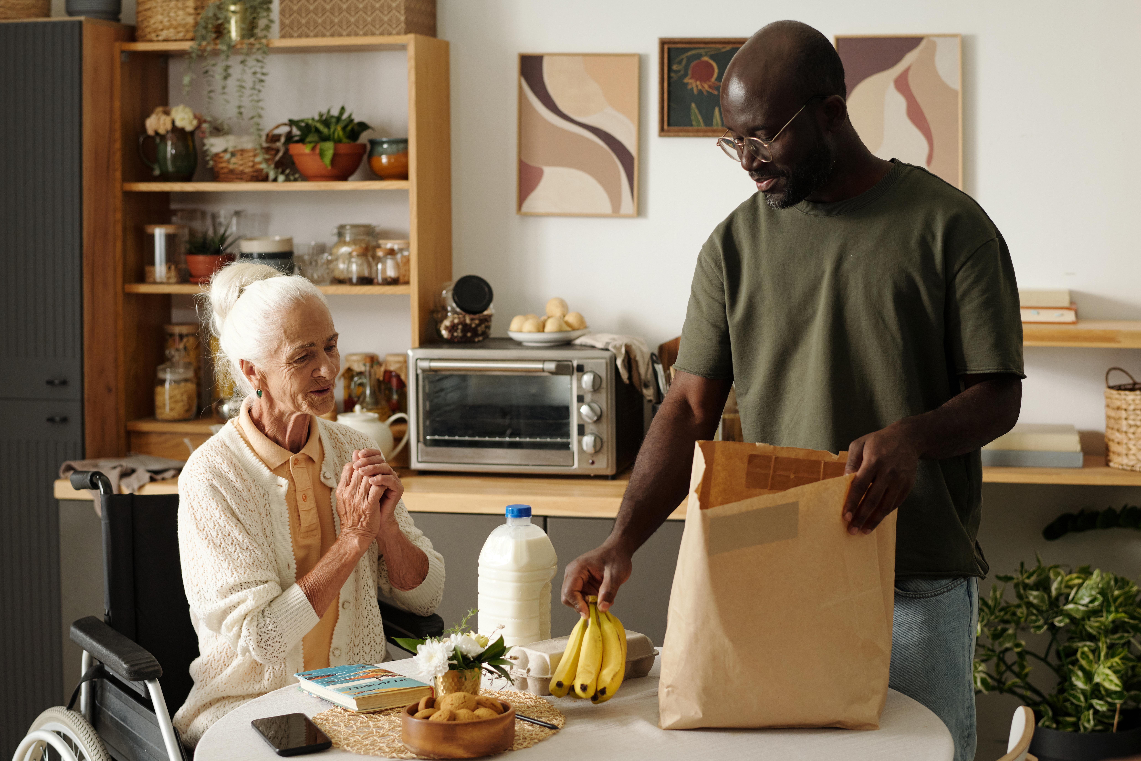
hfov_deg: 34.5
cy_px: 380
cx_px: 570
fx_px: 1838
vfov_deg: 23.4
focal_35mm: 58
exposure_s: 1/200
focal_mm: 58
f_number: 3.5
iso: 1000
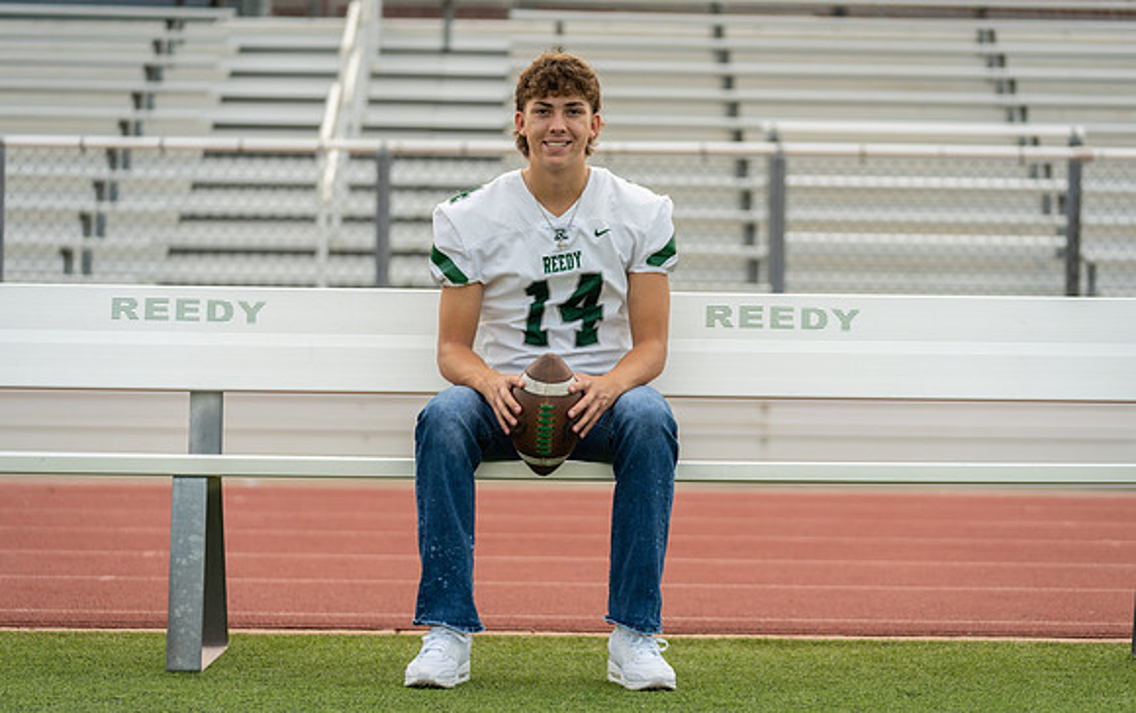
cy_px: 347
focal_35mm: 118
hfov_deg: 17.7
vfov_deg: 11.1
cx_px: 579
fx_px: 3654
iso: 125
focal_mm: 113
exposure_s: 1/400
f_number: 2.8
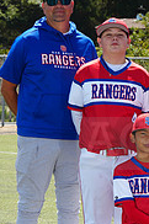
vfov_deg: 9.2
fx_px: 1387
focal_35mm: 223
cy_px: 134
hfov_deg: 6.0
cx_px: 283
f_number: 8
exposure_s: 1/250
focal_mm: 70
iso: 160
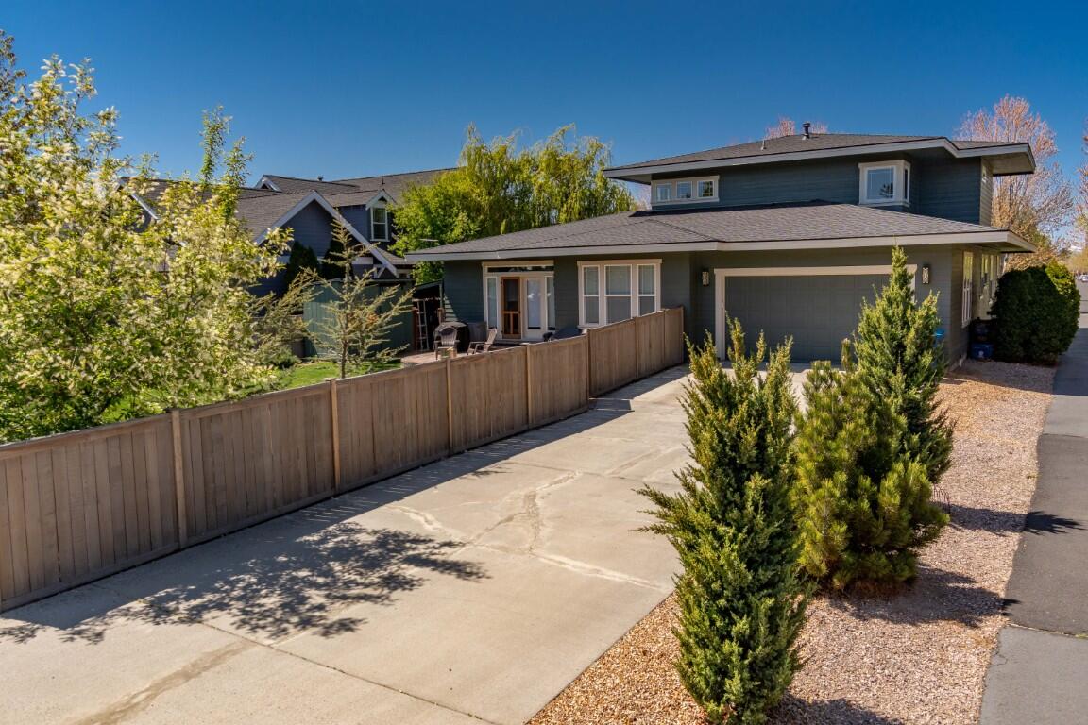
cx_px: 544
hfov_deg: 67.4
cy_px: 362
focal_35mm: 27
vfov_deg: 47.9
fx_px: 816
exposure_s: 1/320
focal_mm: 18
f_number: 8
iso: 200
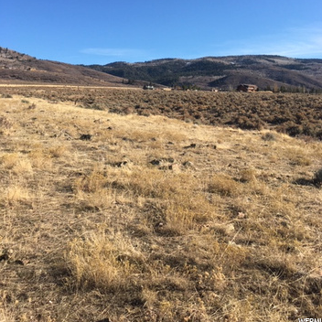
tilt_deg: +2.4
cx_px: 163
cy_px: 105
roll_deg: +0.9
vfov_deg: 46.4
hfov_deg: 47.2
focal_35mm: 35
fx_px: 368
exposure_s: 1/1221
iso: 25
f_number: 2.2
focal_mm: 4.15
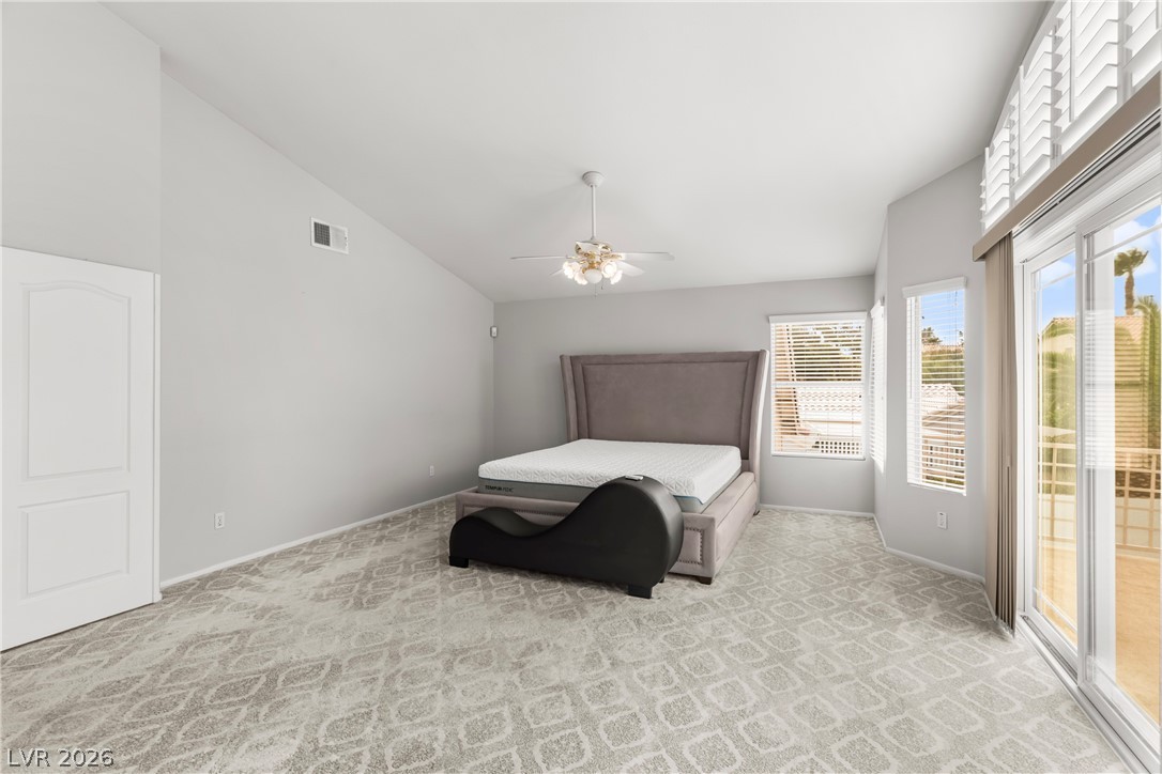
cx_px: 581
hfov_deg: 93.3
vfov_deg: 70.4
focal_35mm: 17
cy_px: 387
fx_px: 549
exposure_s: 1/40
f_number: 8
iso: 400
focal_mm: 17
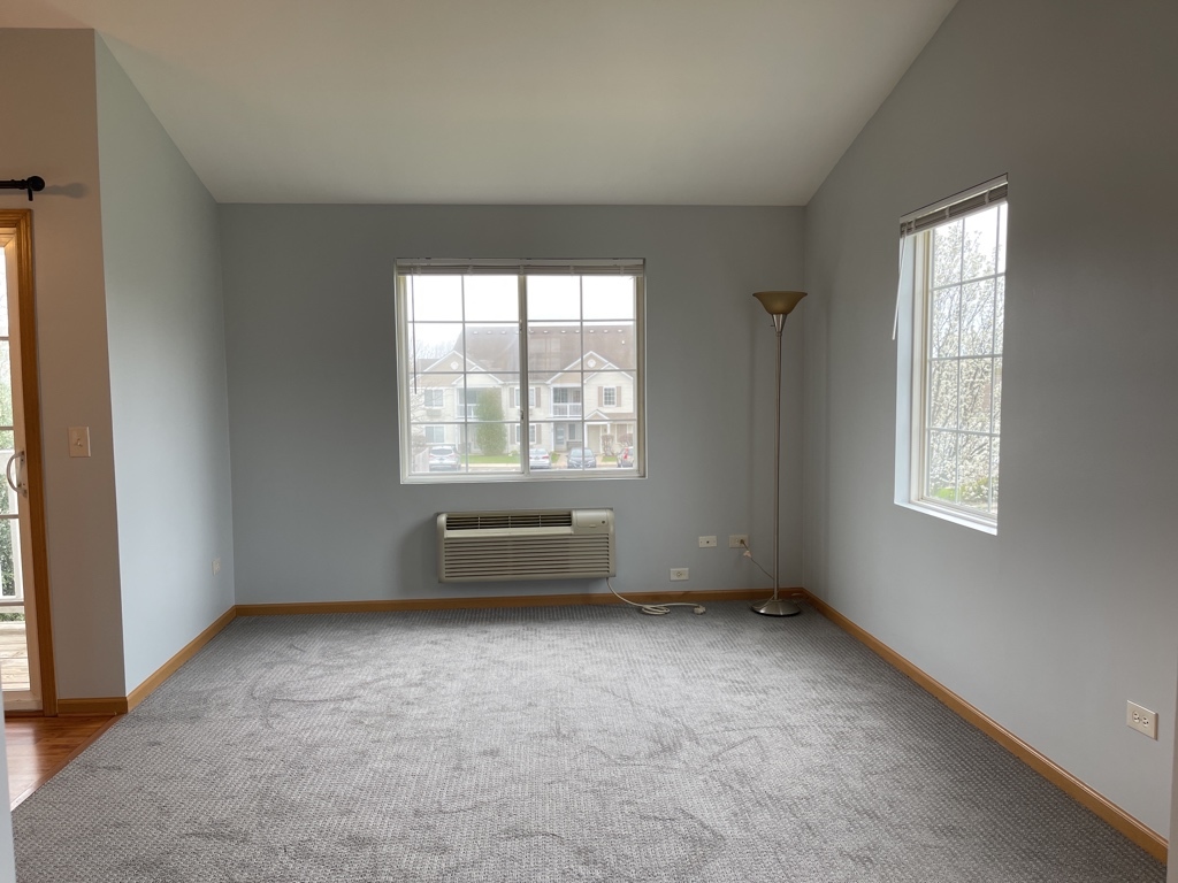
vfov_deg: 53.1
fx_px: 885
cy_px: 442
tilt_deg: -4.0
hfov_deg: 67.3
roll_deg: +0.6
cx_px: 589
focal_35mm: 26
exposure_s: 1/121
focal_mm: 5.1
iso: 50
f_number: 1.6
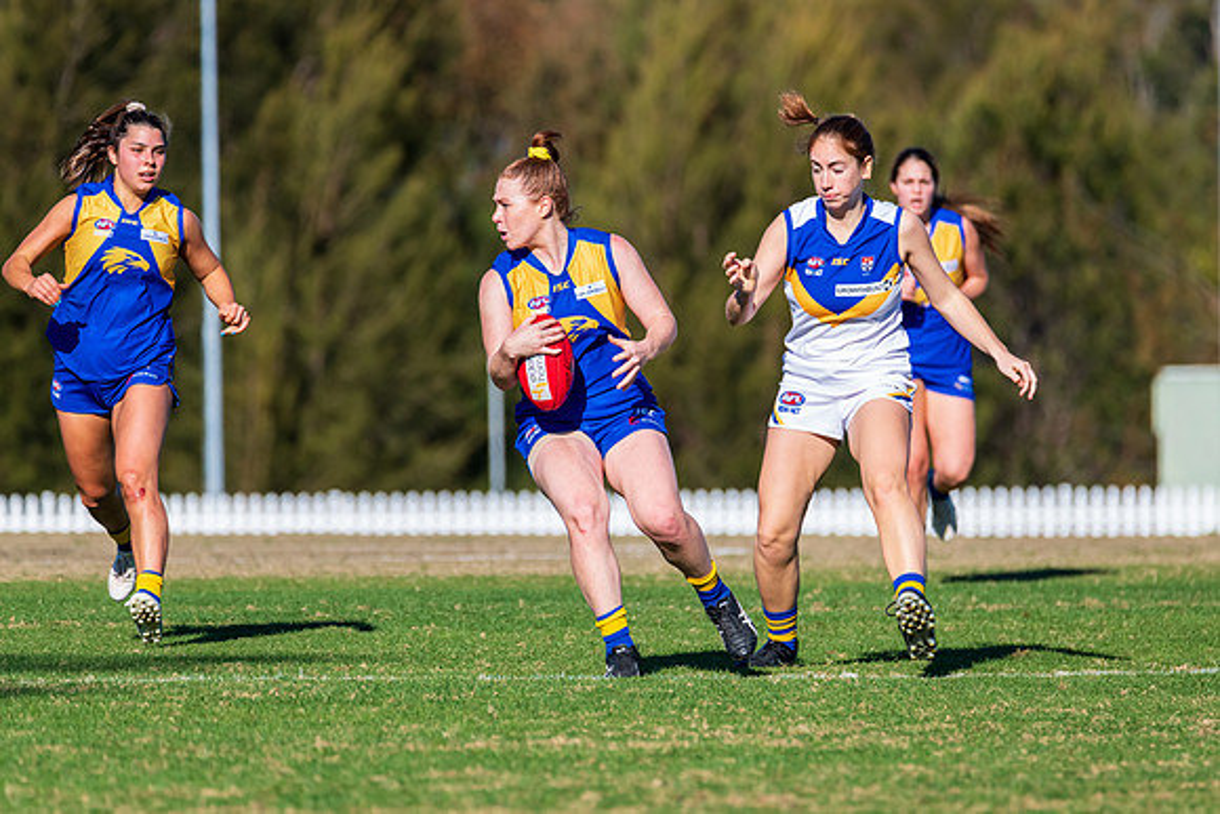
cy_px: 391
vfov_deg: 2.6
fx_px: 17884
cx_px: 640
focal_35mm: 528
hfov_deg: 3.9
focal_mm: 500
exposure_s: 1/2000
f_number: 9
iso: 800
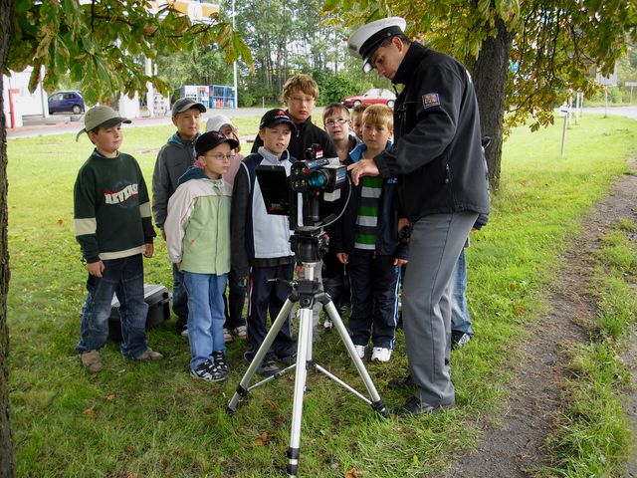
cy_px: 239
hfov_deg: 49.0
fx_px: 699
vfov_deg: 37.7
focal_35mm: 38
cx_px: 318
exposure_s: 1/125
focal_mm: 6.2
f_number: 2.8
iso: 100
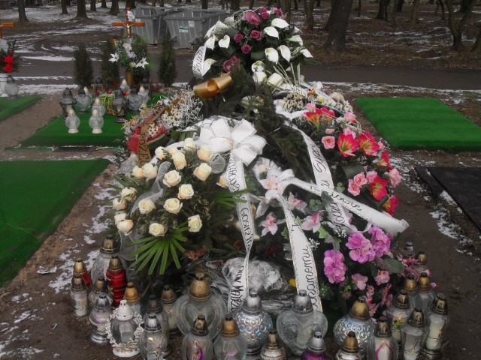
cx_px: 240
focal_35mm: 35
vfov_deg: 40.7
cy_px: 180
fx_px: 486
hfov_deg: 52.6
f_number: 8.4
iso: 100
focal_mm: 6.3
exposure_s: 1/125
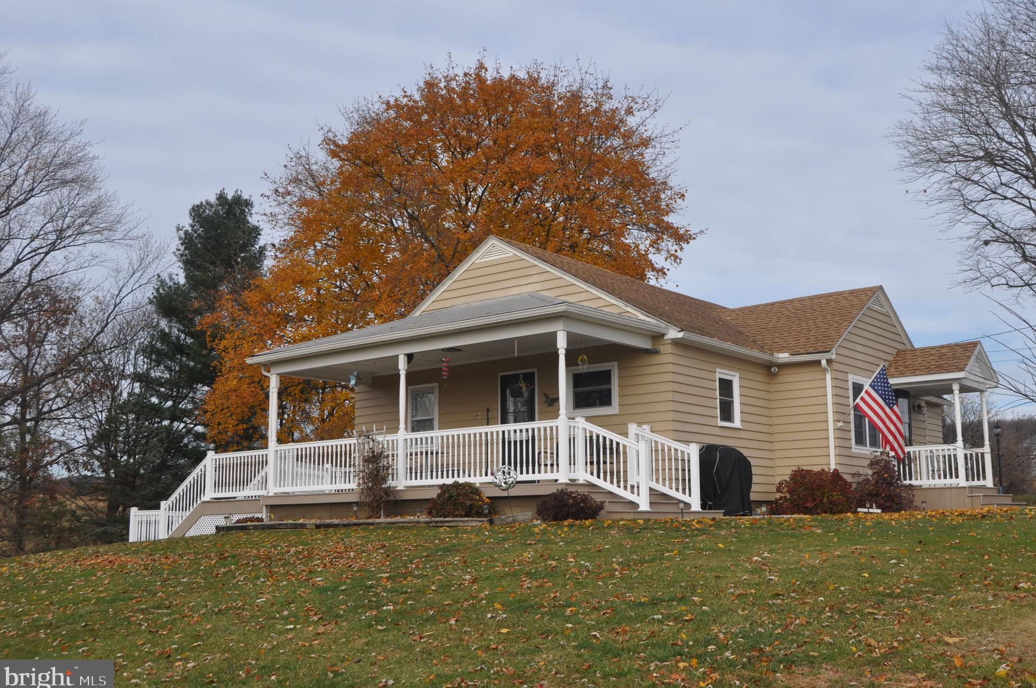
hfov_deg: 50.7
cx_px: 543
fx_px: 1092
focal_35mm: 38
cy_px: 335
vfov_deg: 35.0
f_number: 9
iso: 200
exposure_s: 1/320
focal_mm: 24
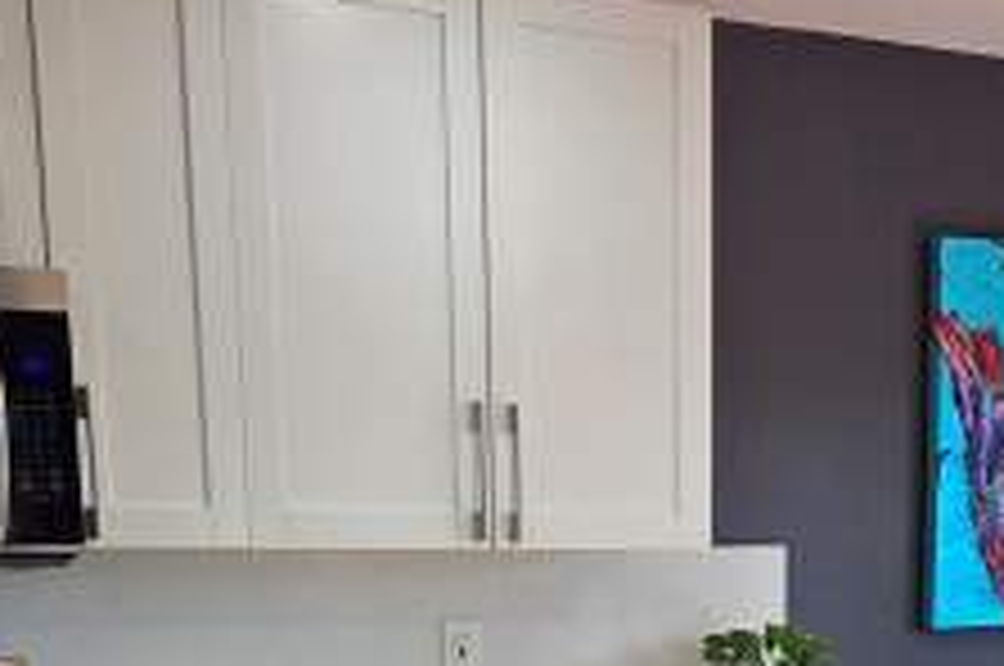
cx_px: 770
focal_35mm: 86
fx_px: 2395
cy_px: 1120
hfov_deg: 23.4
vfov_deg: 14.3
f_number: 1.8
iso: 25
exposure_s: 1/61.6
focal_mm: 5.4
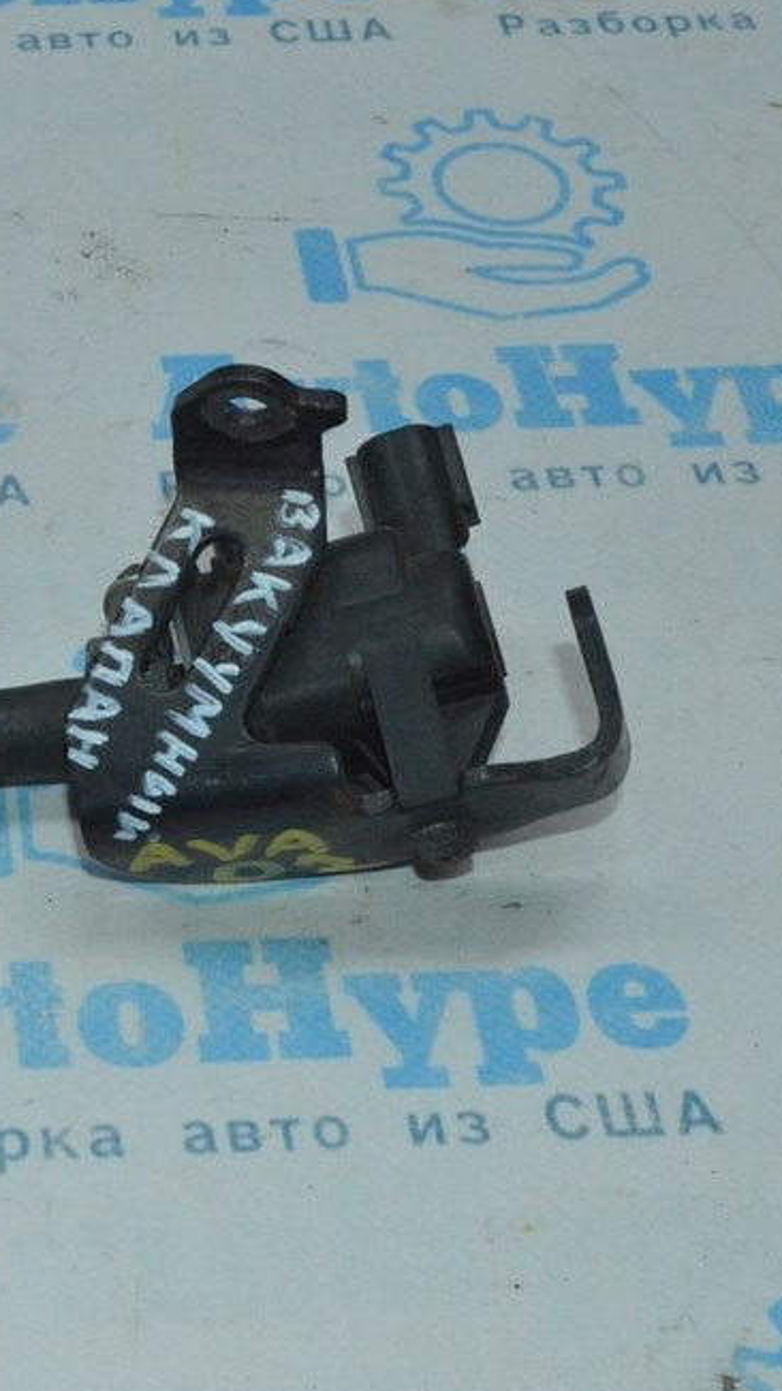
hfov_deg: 14.6
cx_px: -263
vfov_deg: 26.9
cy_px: 681
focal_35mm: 79
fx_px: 2913
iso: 4500
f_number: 16
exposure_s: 1/200
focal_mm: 32
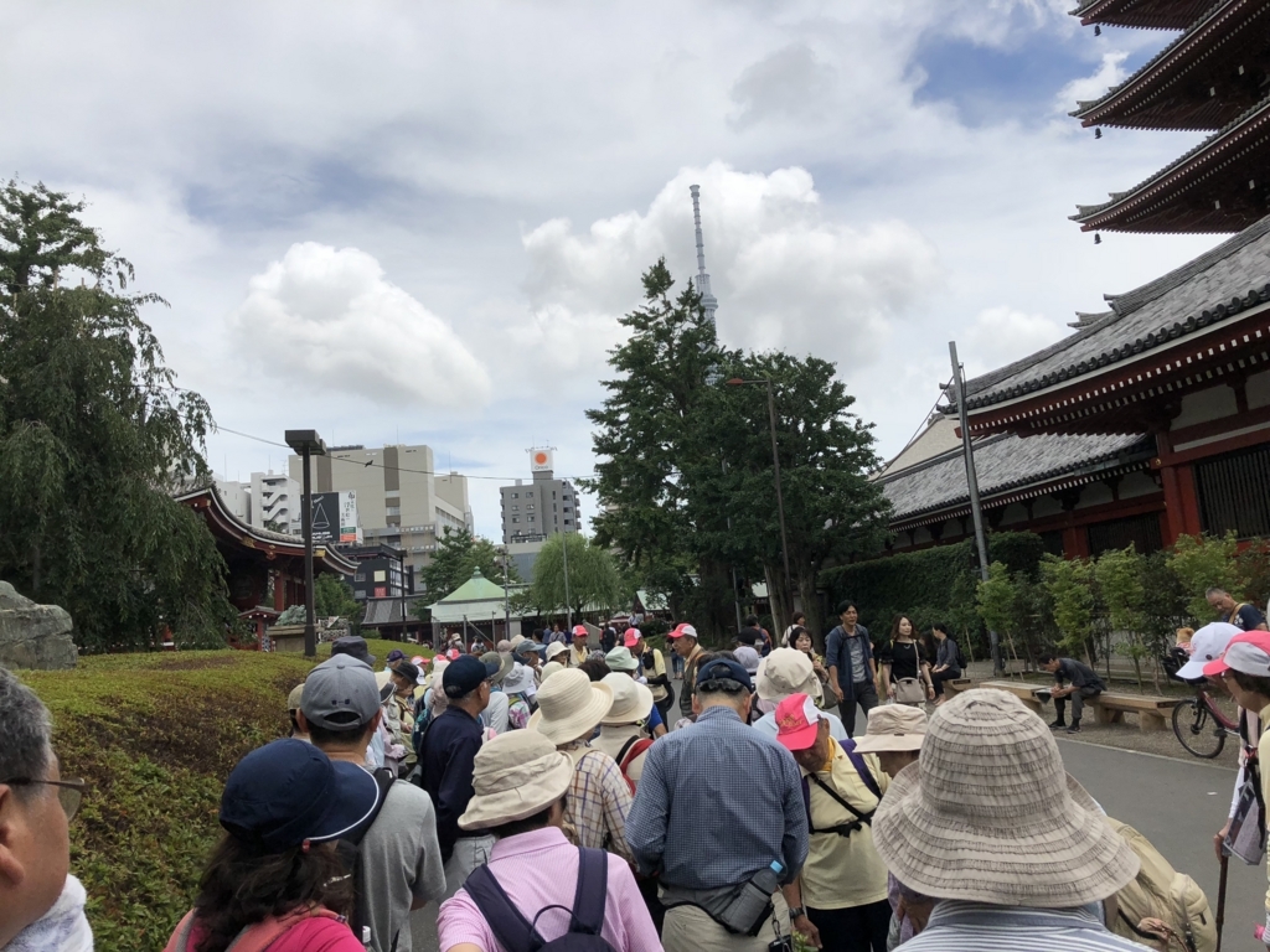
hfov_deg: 63.4
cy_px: 476
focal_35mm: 28
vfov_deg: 49.7
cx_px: 635
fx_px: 1027
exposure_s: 1/4000
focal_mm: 3.99
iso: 25
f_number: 1.8
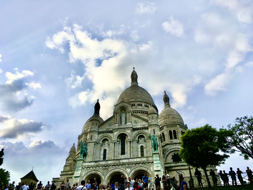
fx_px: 212
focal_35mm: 29
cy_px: 95
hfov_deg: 61.7
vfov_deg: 48.2
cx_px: 126
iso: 25
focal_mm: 4.15
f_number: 2.2
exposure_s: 1/2198
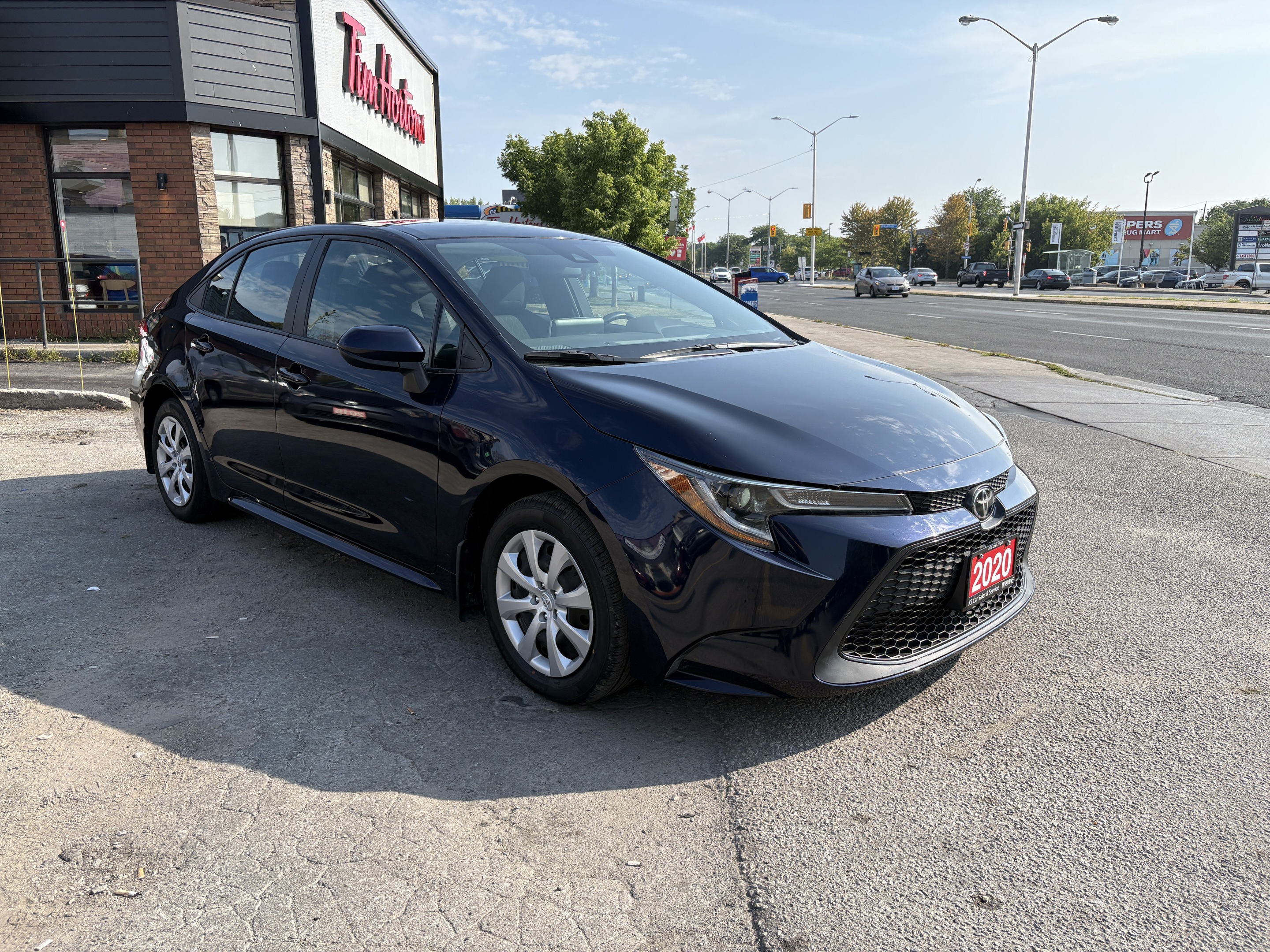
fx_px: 954
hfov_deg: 67.3
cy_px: 476
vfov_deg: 53.1
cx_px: 635
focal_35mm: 26
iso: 64
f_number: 1.6
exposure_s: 1/2451
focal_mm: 5.96
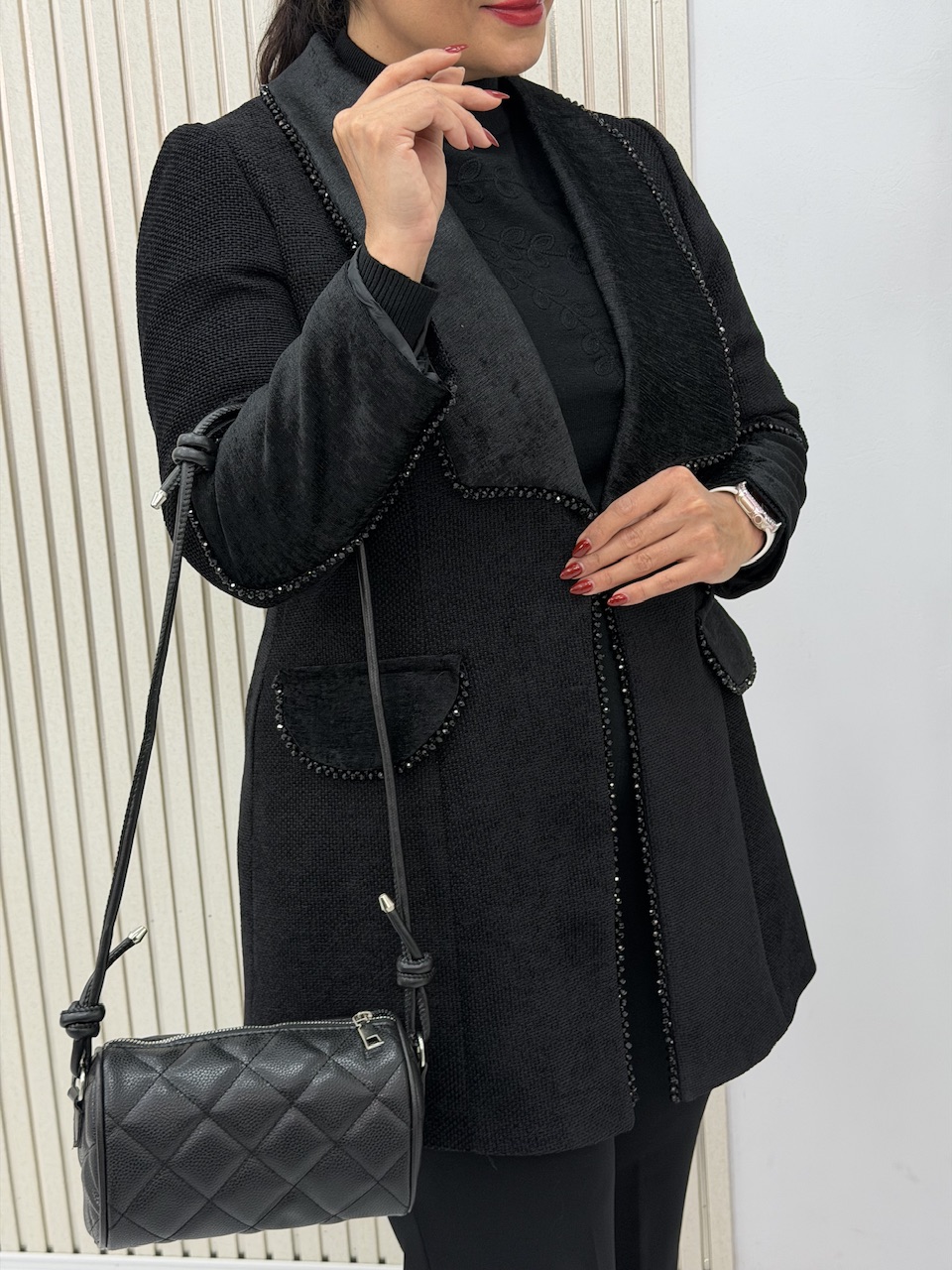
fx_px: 1760
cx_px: 476
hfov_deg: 30.3
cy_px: 635
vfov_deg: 39.7
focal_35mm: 48
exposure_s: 1/348
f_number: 1.78
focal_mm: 6.76
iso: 64
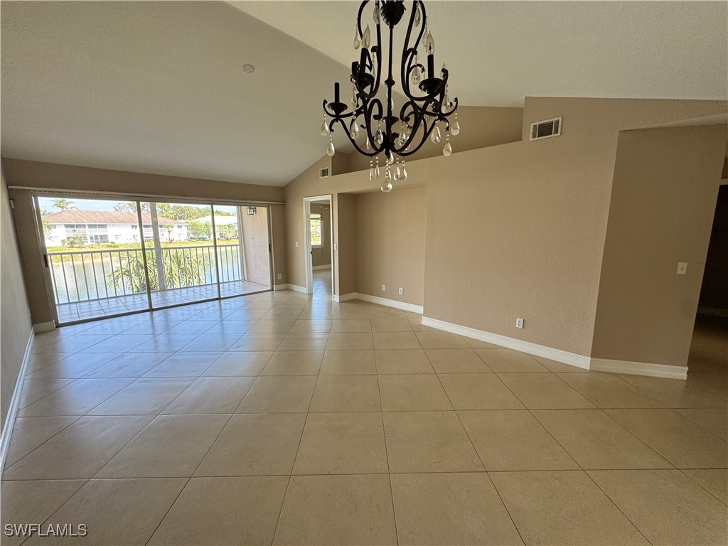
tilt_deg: -10.0
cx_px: 364
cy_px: 273
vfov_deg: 85.7
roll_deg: +0.1
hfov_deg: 102.1
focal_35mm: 14
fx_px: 294
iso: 100
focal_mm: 2.22
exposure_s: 1/99
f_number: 2.2
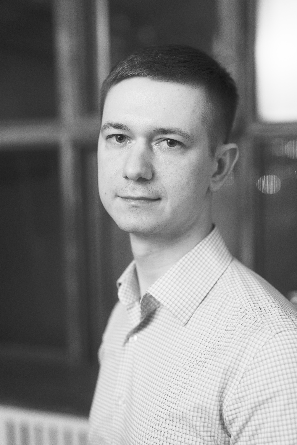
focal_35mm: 50
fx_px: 619
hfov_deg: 27.0
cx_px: 148
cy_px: 222
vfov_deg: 39.6
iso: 1000
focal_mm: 50
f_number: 2.2
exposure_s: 1/60
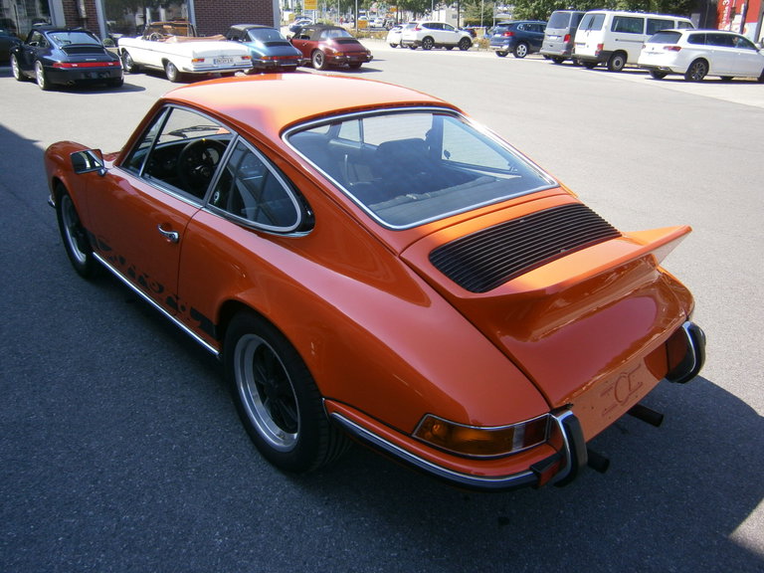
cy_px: 286
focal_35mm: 26
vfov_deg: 53.1
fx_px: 574
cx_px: 382
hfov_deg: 67.3
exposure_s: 1/400
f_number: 2.8
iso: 80
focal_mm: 4.7
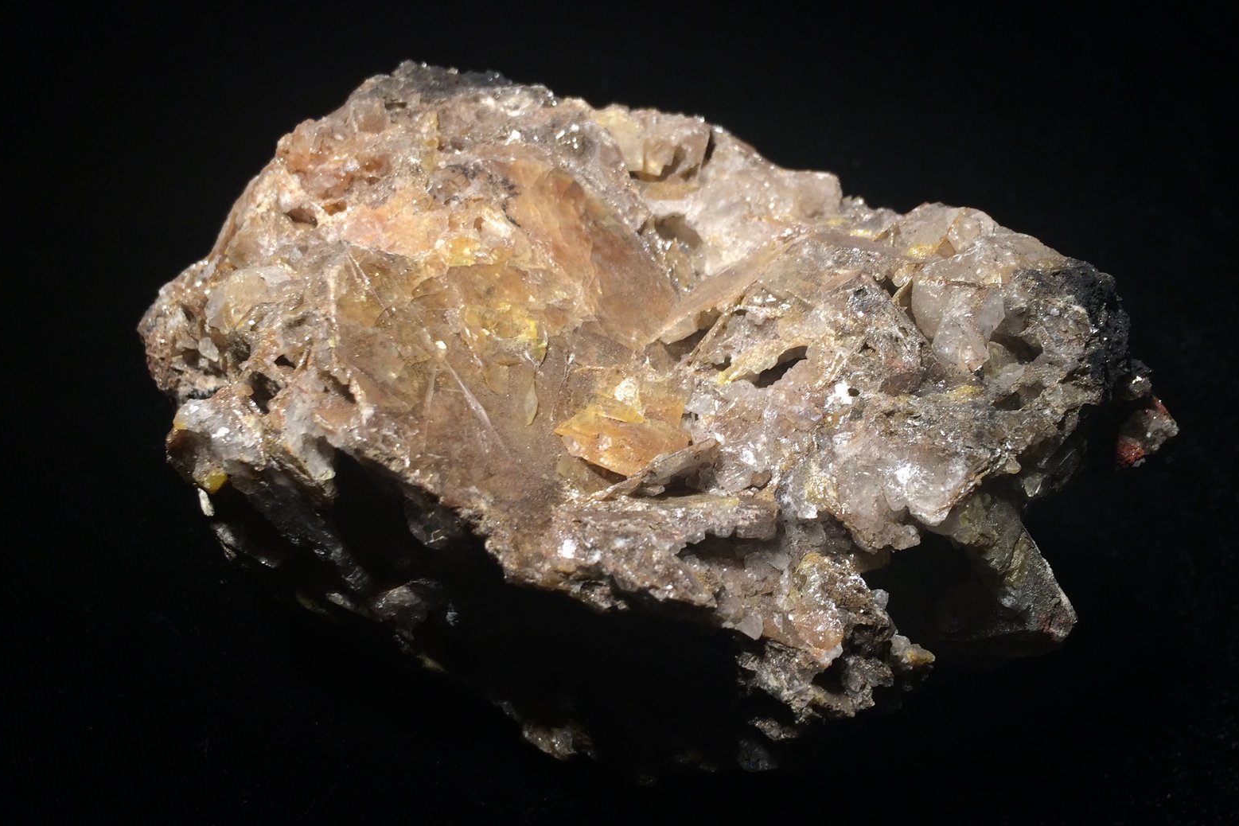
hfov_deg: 60.3
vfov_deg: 42.3
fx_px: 1067
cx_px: 614
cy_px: 426
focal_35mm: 31
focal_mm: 4.15
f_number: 2.2
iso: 32
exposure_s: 1/124
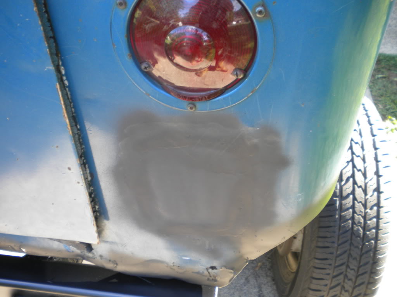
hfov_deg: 52.6
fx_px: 401
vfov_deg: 40.7
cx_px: 198
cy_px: 148
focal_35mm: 35
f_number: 3.1
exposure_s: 1/57
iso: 113
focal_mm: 6.3
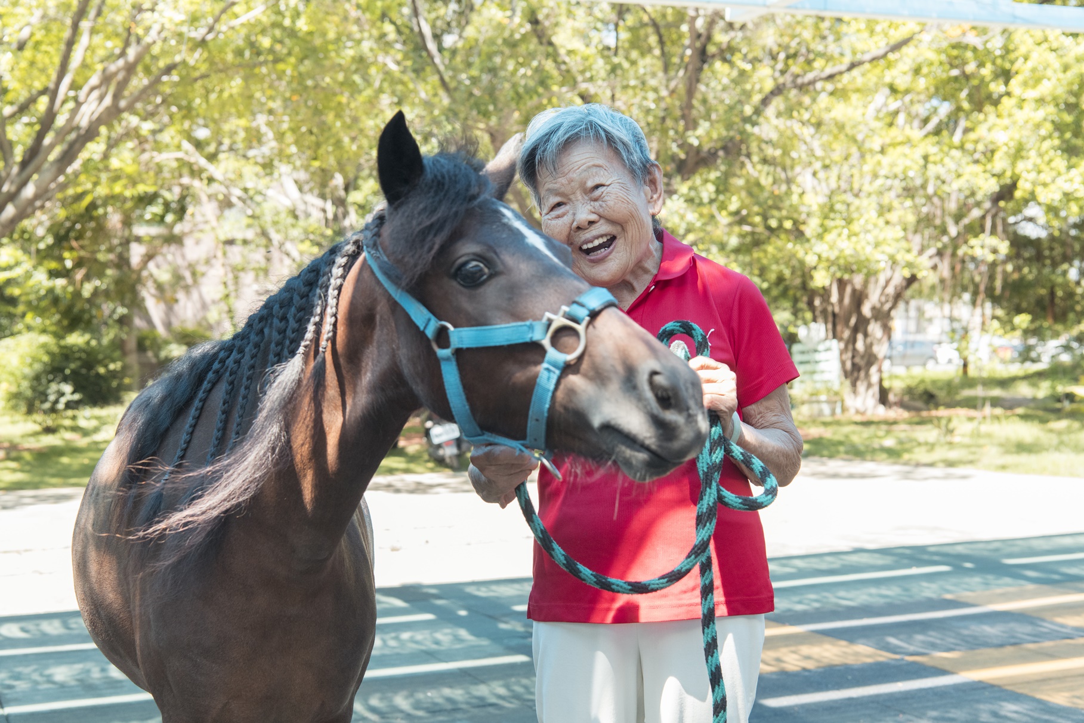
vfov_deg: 28.1
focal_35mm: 48
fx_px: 1445
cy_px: 362
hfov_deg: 41.1
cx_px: 542
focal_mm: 48
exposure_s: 1/400
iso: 800
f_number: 5.6
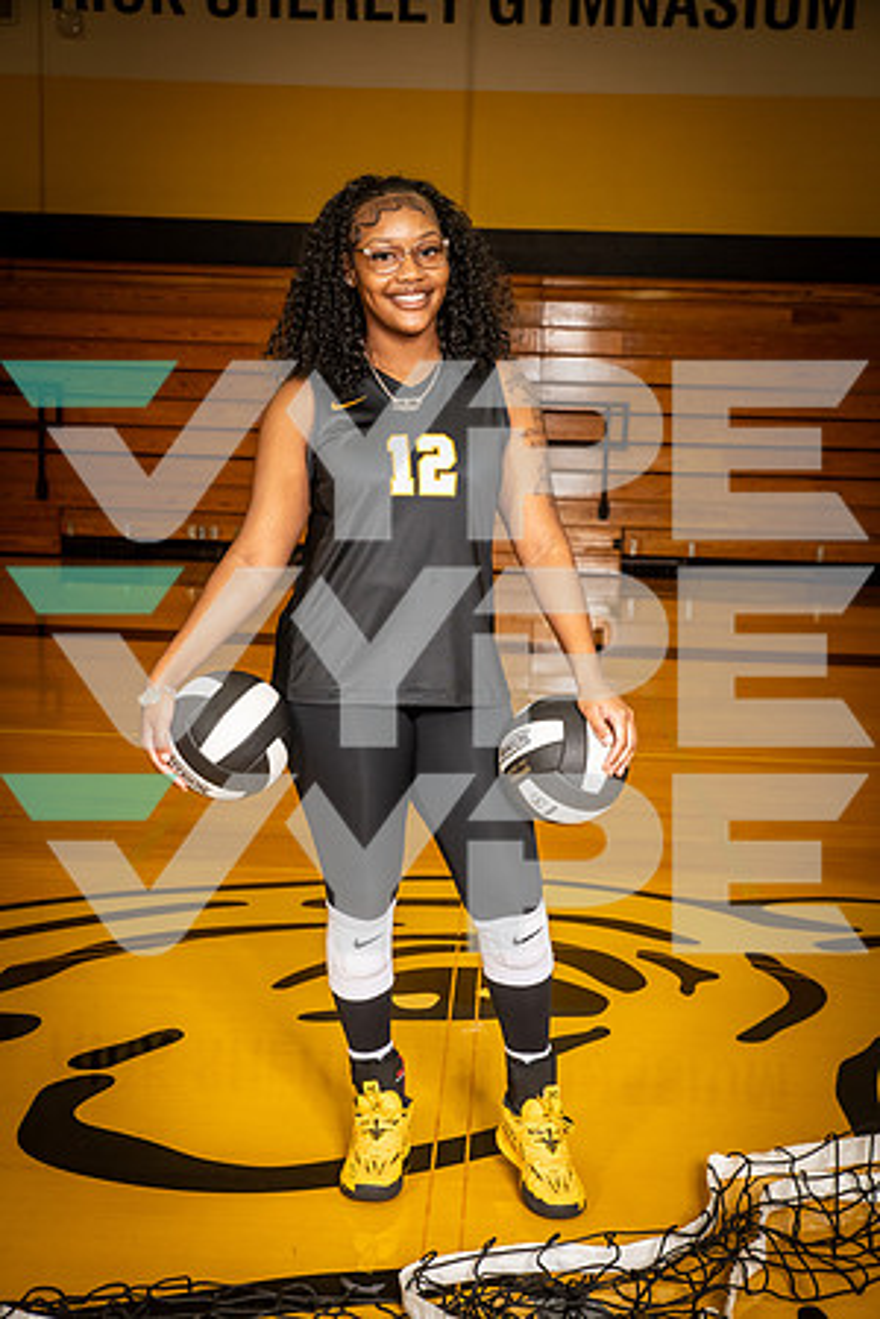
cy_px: 660
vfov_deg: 38.2
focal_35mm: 52
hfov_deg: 26.0
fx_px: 1907
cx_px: 440
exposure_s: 1/320
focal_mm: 52
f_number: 7.1
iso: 800
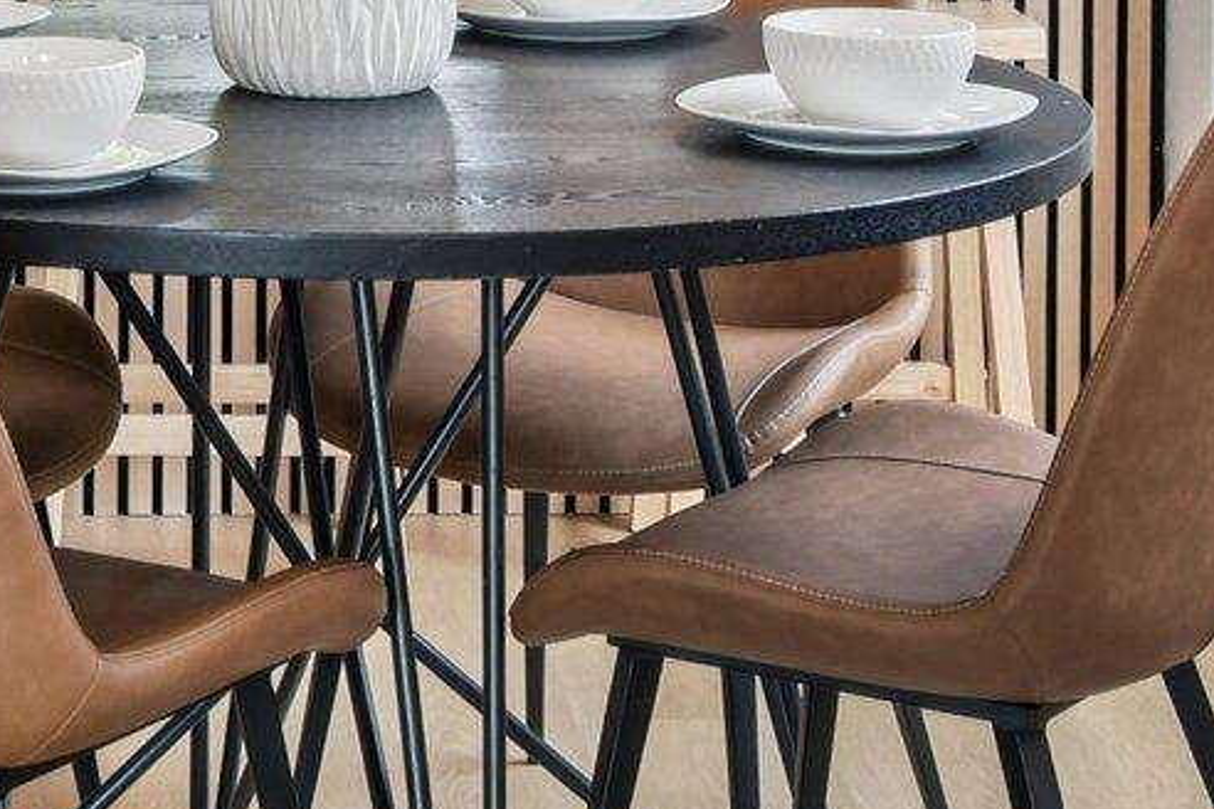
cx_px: 247
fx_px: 4215
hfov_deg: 16.3
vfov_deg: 10.5
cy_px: -529
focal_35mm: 125
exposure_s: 1/80
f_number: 8
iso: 400
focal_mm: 20
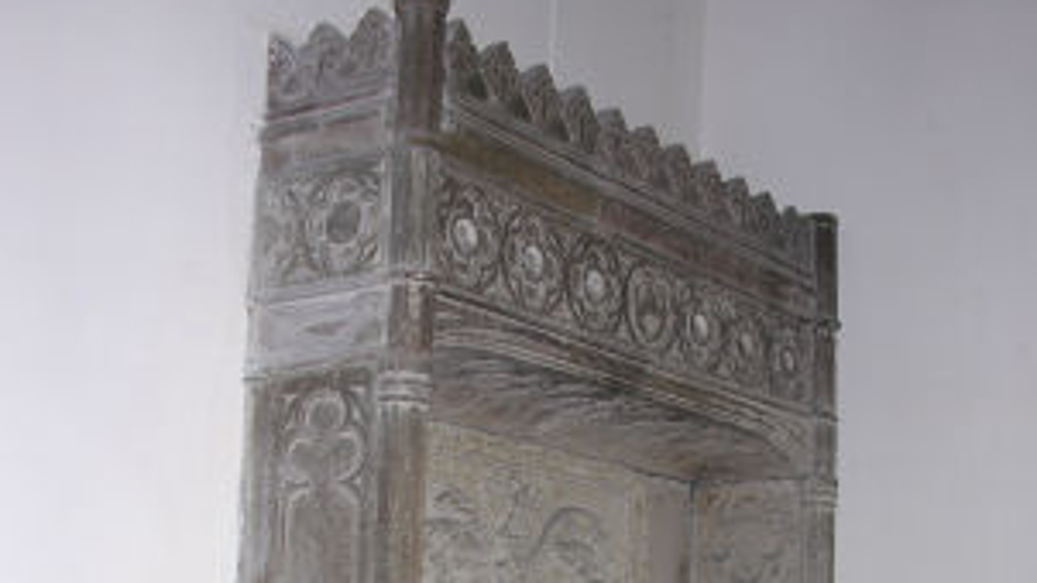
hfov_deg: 36.0
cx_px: 531
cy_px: 693
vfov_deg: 19.6
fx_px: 1595
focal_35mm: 58
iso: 50
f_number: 2.8
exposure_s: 1/60.1
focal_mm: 8.9
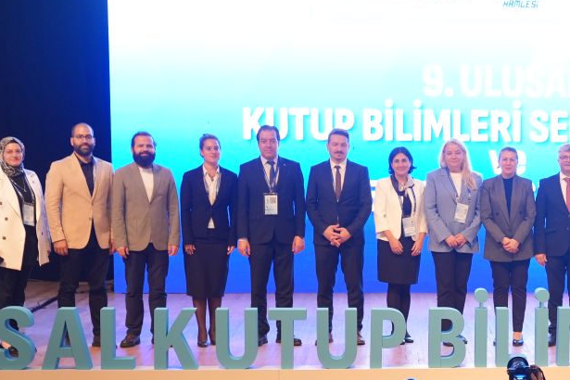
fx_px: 1583
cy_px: 289
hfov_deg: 19.8
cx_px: 559
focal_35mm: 100
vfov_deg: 13.6
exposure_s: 1/160
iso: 1250
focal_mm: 41
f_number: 3.2
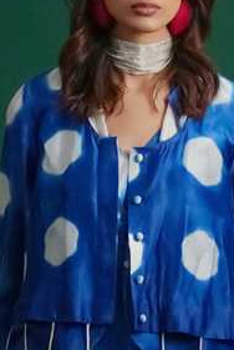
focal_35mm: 98
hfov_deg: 14.1
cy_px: 194
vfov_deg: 20.9
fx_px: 949
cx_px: 137
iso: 2000
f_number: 2.8
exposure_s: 1/640
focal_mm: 52.3
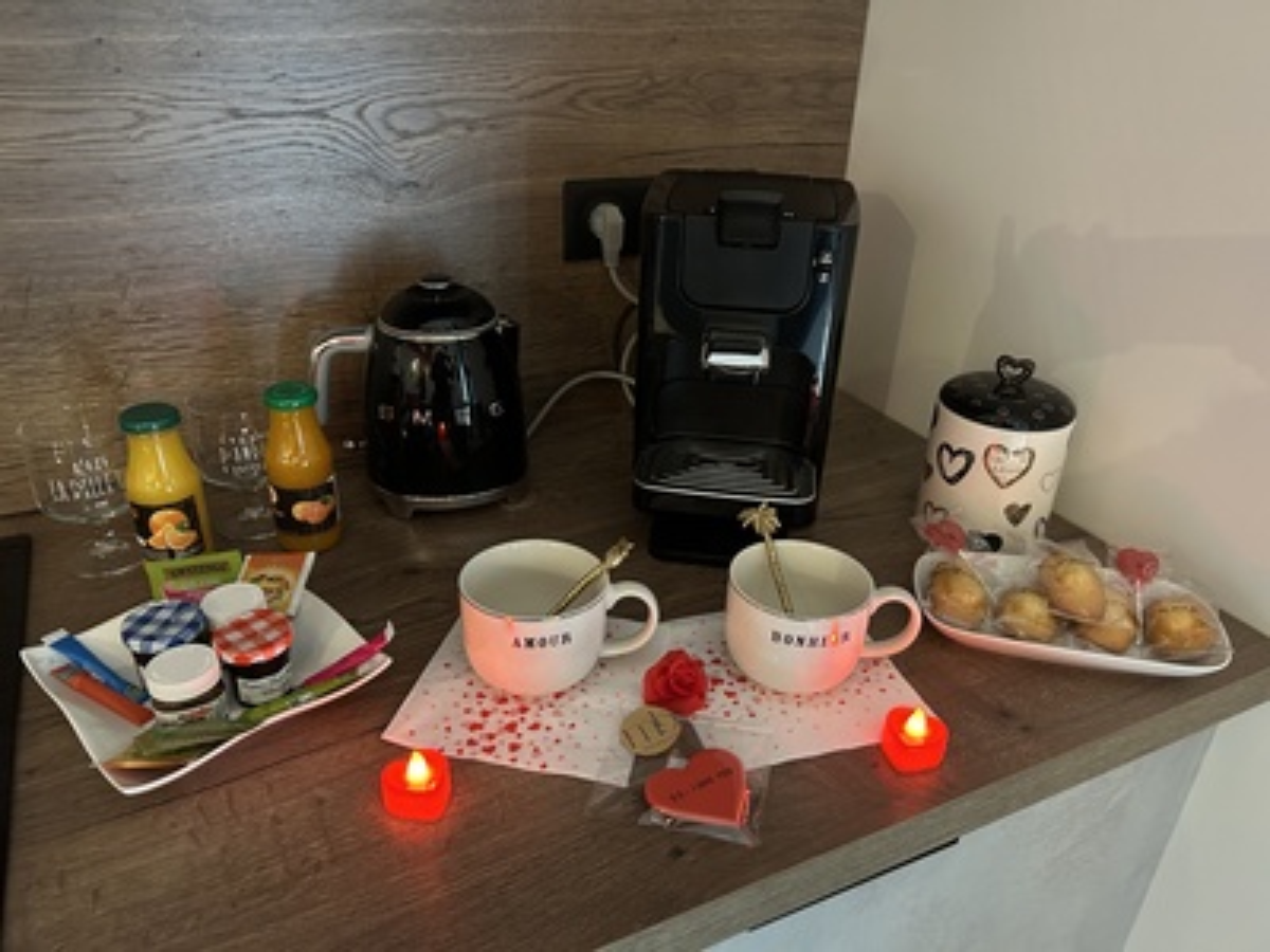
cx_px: 635
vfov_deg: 53.1
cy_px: 476
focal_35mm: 26
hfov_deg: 67.3
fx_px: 954
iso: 500
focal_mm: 5.7
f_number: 1.5
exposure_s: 1/33
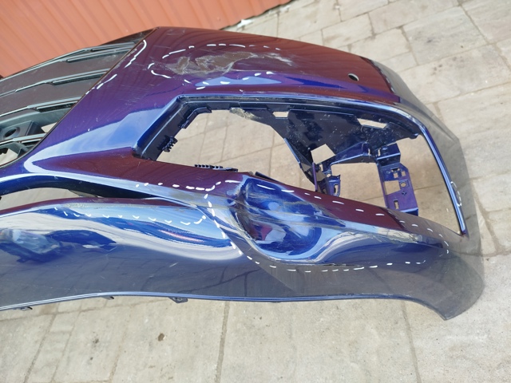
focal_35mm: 24
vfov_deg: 56.8
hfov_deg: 71.6
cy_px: 192
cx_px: 256
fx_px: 354
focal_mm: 5.31
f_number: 1.7
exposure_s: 1/100
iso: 100
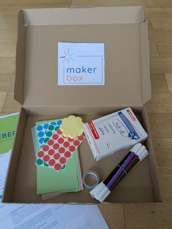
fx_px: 179
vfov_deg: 65.3
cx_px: 86
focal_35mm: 27
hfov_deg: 51.4
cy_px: 114
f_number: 1.73
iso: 99
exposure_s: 1/99.9
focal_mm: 4.38
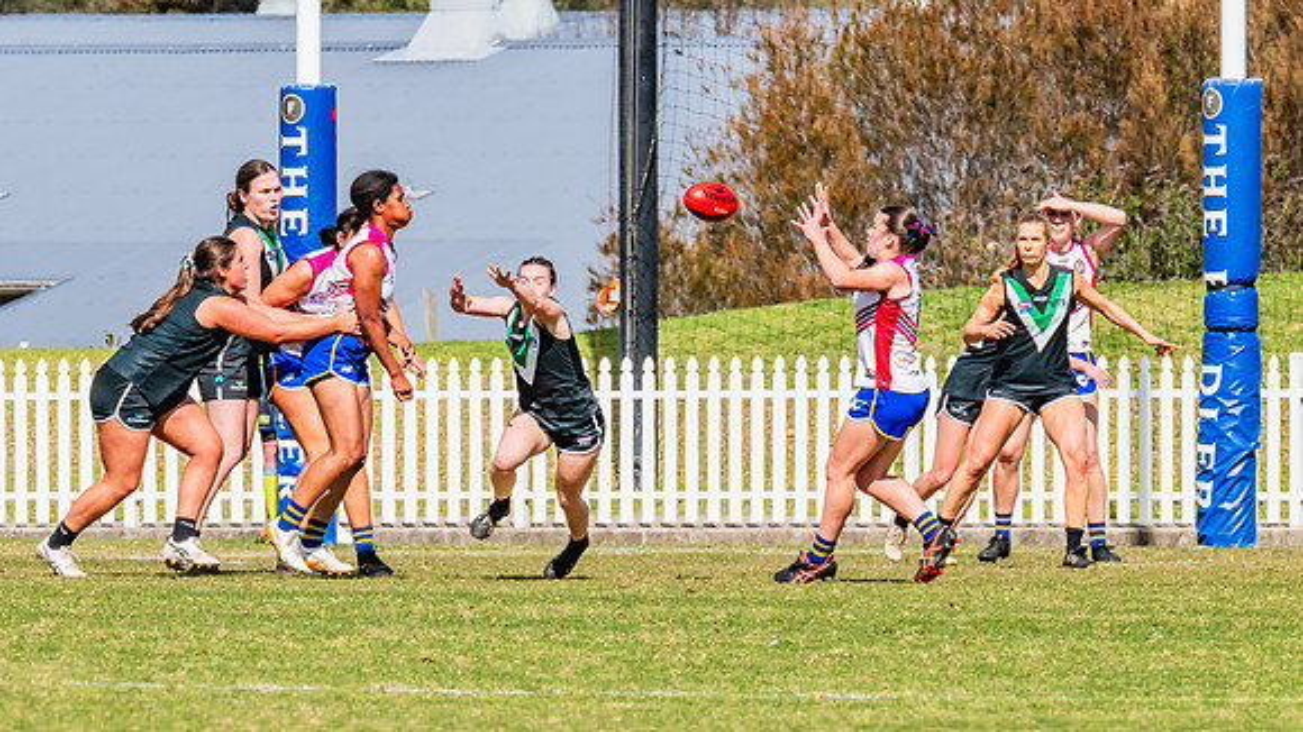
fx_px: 23602
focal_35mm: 683
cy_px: 208
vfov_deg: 1.8
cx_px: 395
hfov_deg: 3.2
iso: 800
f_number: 14
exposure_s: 1/1250
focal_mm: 420
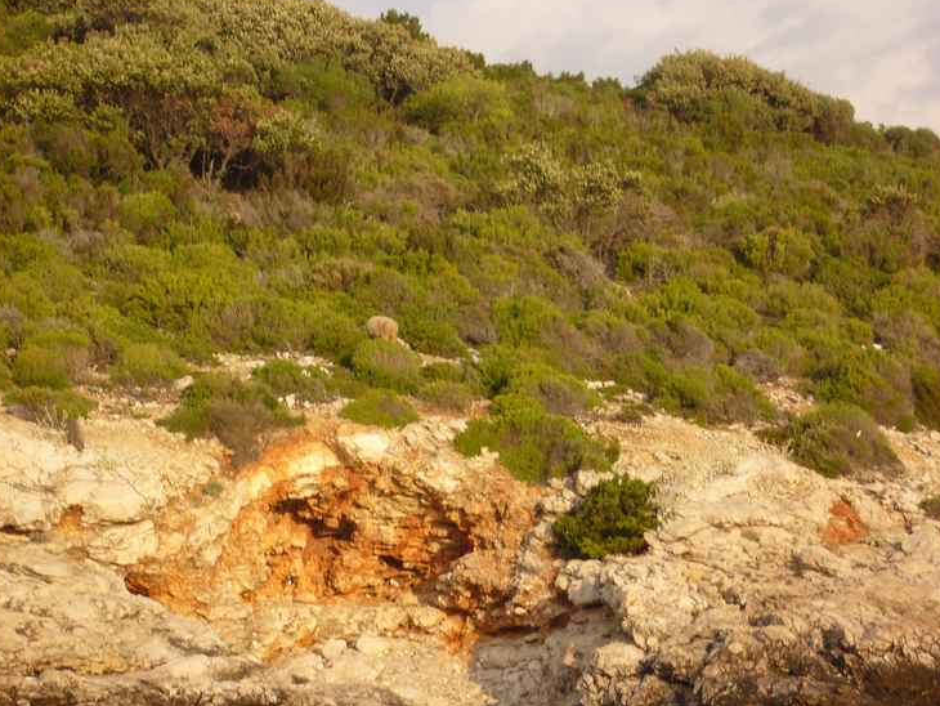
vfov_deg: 12.9
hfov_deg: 17.1
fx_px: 3124
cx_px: 458
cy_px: 332
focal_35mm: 115
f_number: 5
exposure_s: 1/200
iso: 80
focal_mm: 17.4
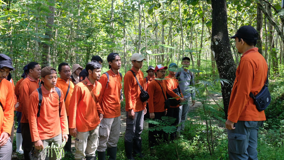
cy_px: 75
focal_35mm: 43
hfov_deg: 47.4
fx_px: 324
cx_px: 142
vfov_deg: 27.7
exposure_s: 1/150
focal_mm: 27.1
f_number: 5
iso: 400
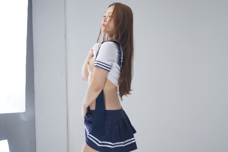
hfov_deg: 24.6
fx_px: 522
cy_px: 76
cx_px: 114
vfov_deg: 16.5
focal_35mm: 82
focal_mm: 55
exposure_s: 1/160
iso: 800
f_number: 5.6
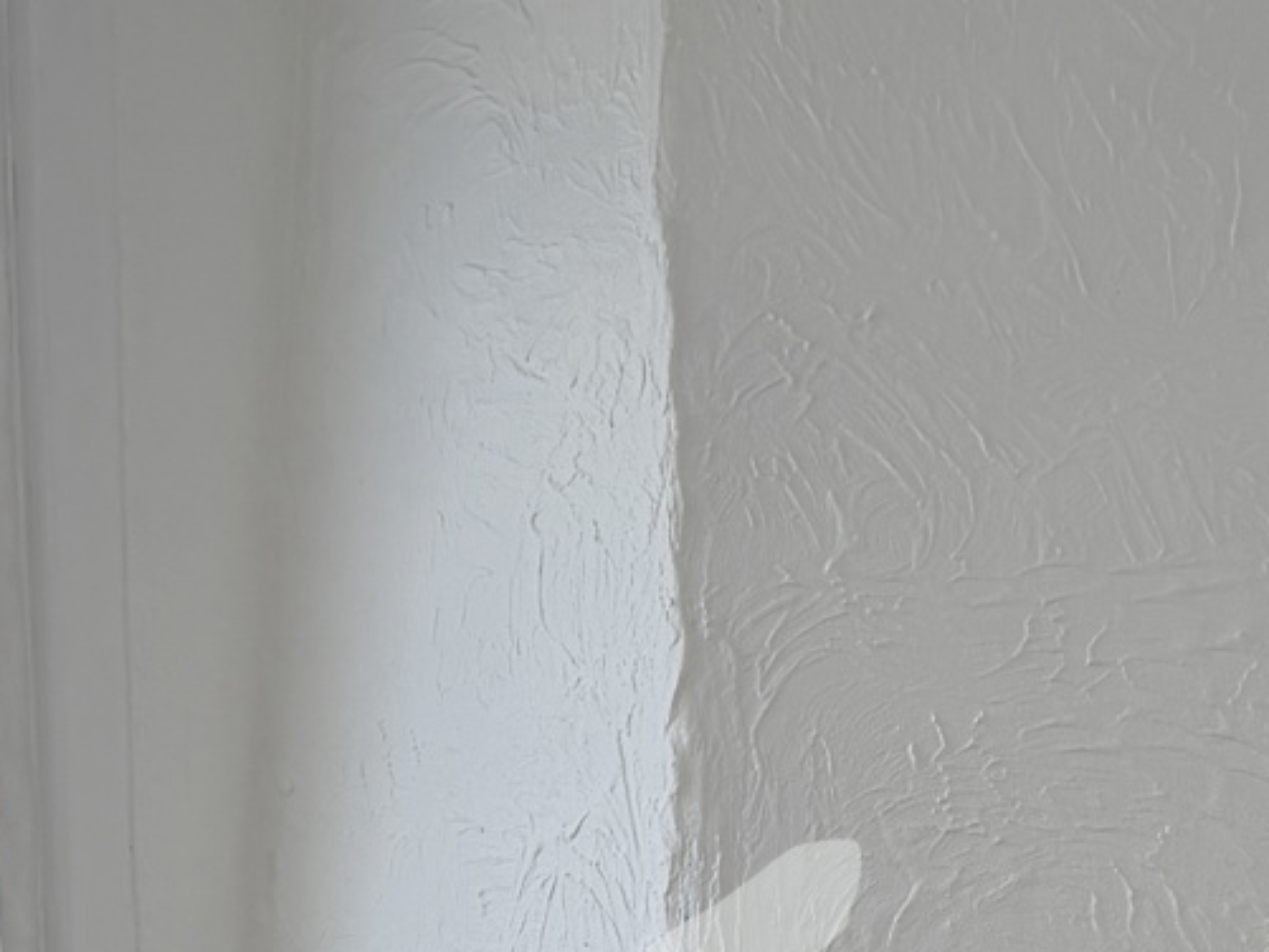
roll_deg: +0.5
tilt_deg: -7.3
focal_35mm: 92
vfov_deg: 14.9
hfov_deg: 21.2
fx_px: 3373
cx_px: 861
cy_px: 1433
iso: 100
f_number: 1.78
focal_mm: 6.76
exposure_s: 1/543
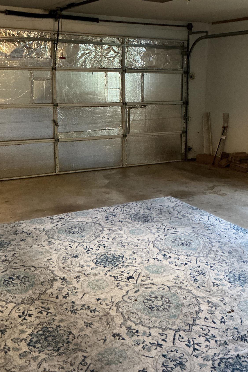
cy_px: 156
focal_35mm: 41
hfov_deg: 32.6
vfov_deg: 47.2
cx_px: 144
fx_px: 424
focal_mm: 3
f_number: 1.8
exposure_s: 1/40
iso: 250
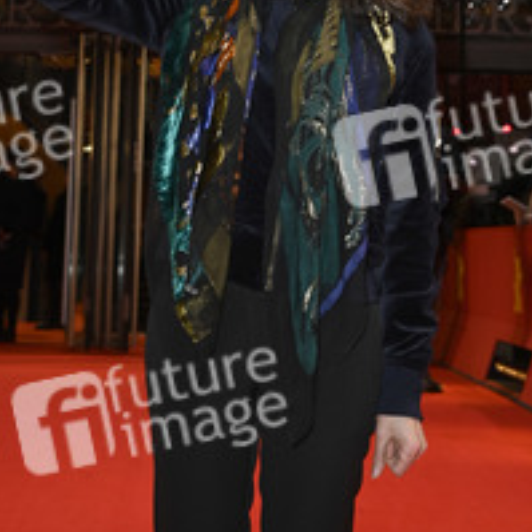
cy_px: 11
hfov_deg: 21.1
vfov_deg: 20.5
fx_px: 1426
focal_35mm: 82
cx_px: 227
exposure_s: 1/250
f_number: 5.6
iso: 1250
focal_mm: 48
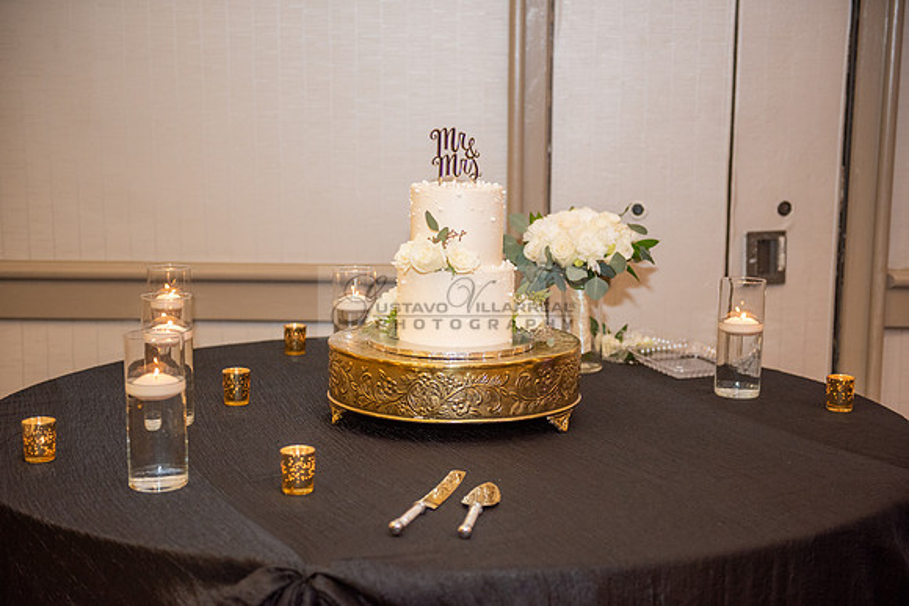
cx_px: 454
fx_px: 1434
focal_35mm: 57
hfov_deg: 35.2
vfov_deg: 23.9
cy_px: 303
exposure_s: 1/125
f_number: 2.8
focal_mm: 56
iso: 1600
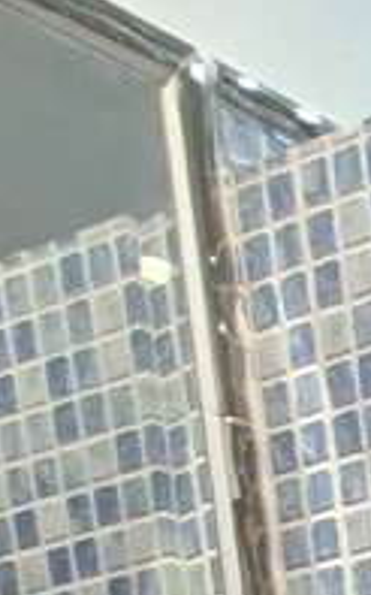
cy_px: 1448
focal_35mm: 105
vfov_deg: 13.8
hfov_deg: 7.9
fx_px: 1700
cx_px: 1487
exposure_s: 1/40
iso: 160
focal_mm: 1.74
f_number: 2.2
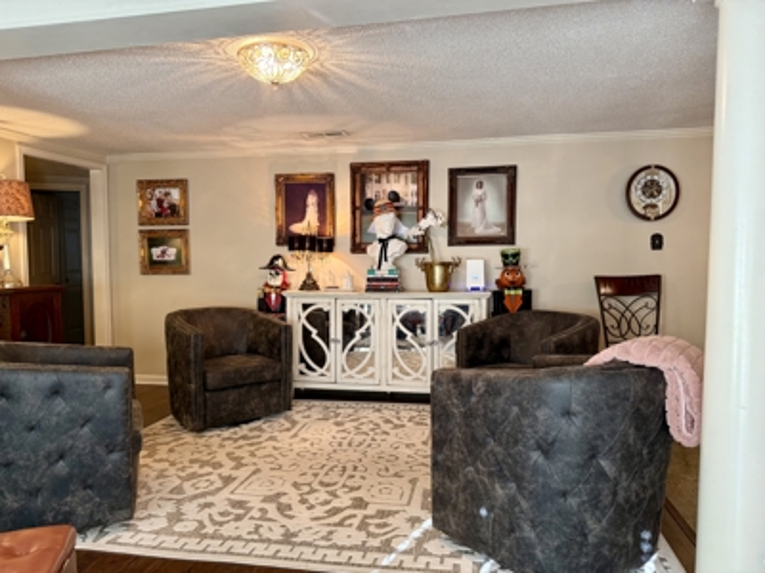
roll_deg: +0.5
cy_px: 286
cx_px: 382
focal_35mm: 24
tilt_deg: -2.8
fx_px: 530
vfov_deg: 56.8
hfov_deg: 71.6
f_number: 1.78
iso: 200
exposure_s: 1/60
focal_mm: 6.76
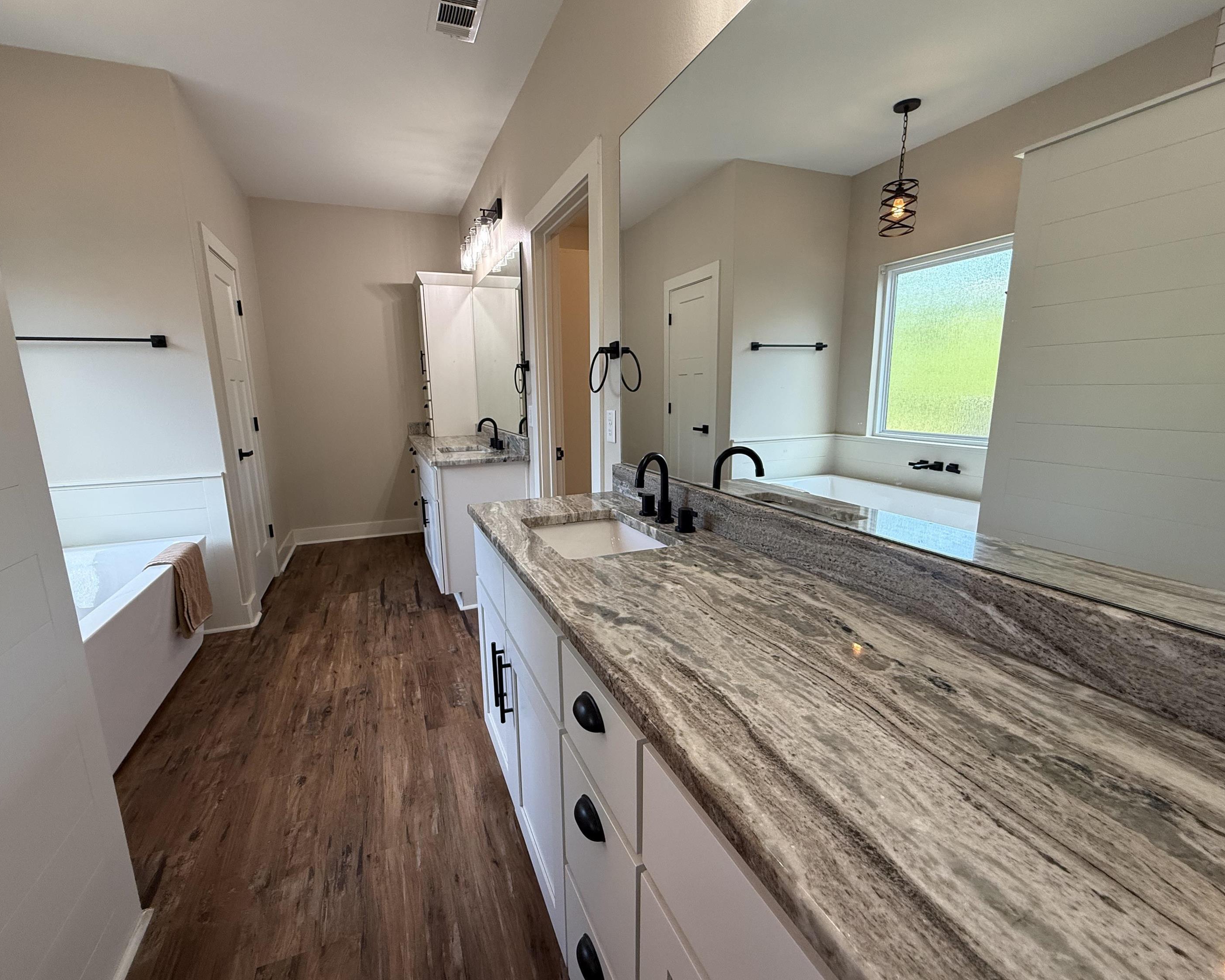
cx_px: 584
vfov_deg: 84.0
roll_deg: +0.9
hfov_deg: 96.7
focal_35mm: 15
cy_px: 497
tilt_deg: -11.7
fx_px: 544
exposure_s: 1/120
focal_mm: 2.22
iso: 125
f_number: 2.2
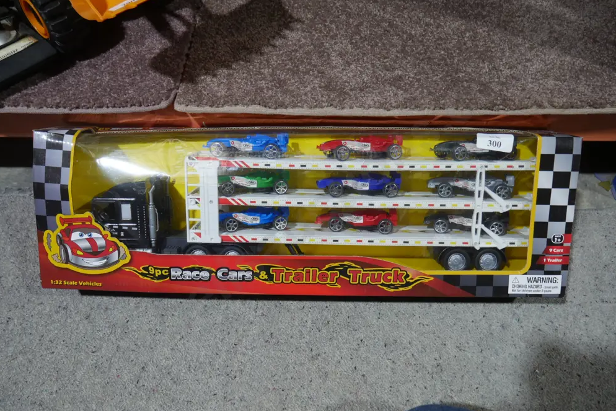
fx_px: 513
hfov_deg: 61.9
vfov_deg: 43.6
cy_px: 226
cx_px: 301
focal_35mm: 30
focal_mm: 14
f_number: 3.5
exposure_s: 1/60
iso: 320
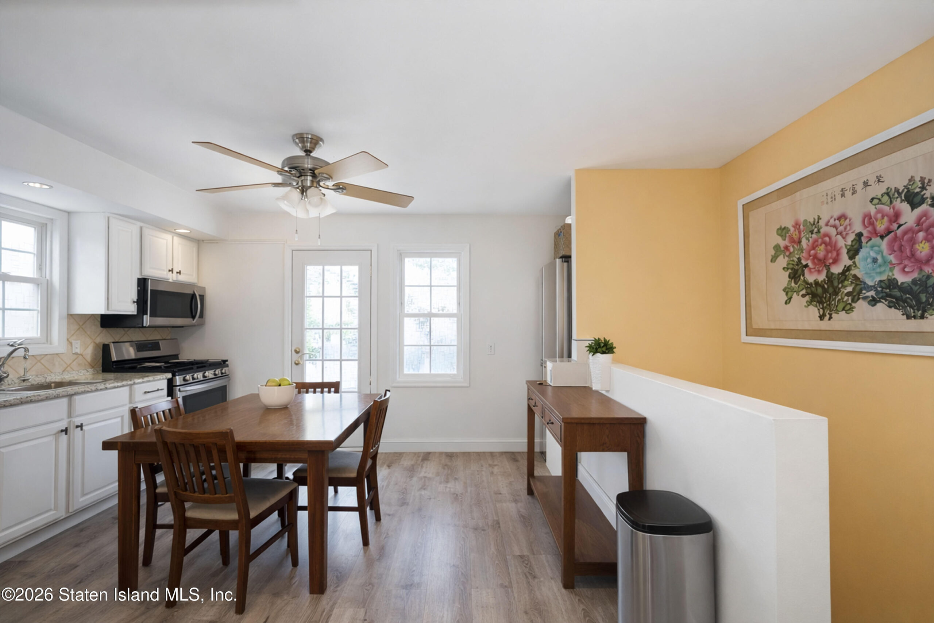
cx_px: 467
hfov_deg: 96.7
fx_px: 415
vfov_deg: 73.8
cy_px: 312
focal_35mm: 16
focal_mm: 16
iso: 64
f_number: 4.5
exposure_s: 1/40
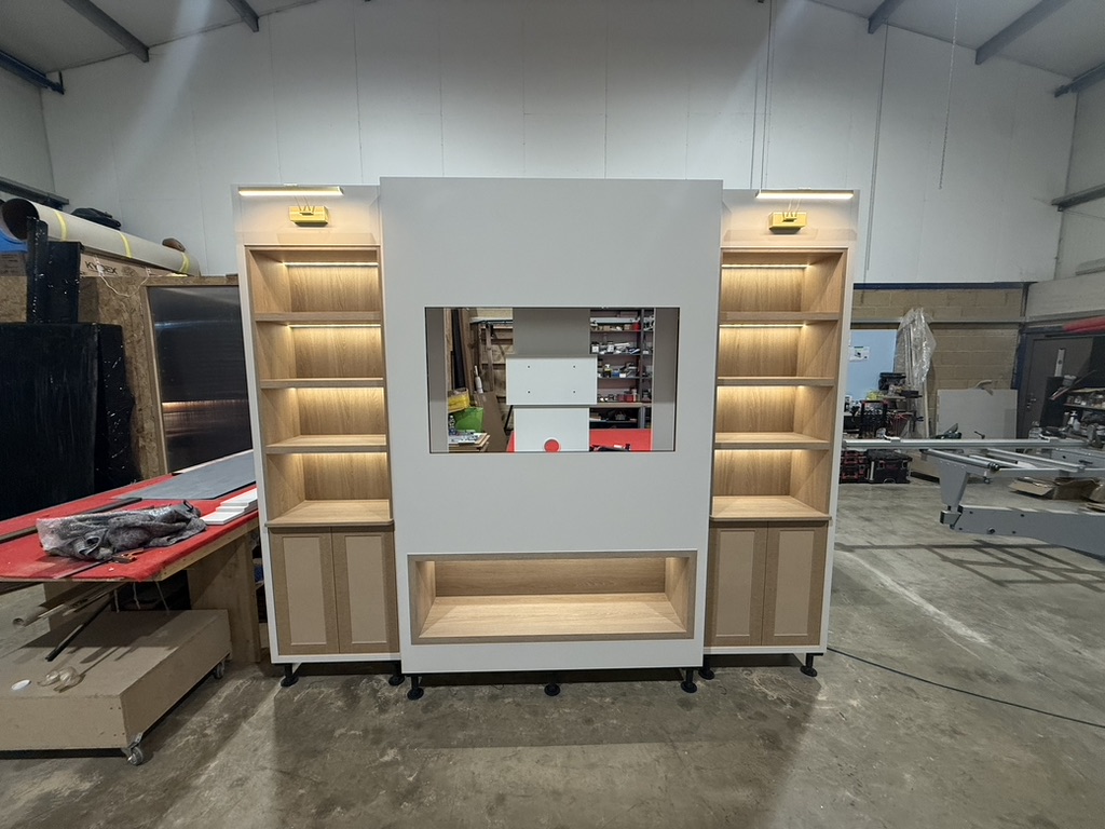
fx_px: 447
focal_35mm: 14
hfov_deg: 102.1
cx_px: 552
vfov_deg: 85.7
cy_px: 414
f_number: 2.2
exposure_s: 1/100
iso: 250
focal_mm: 2.22
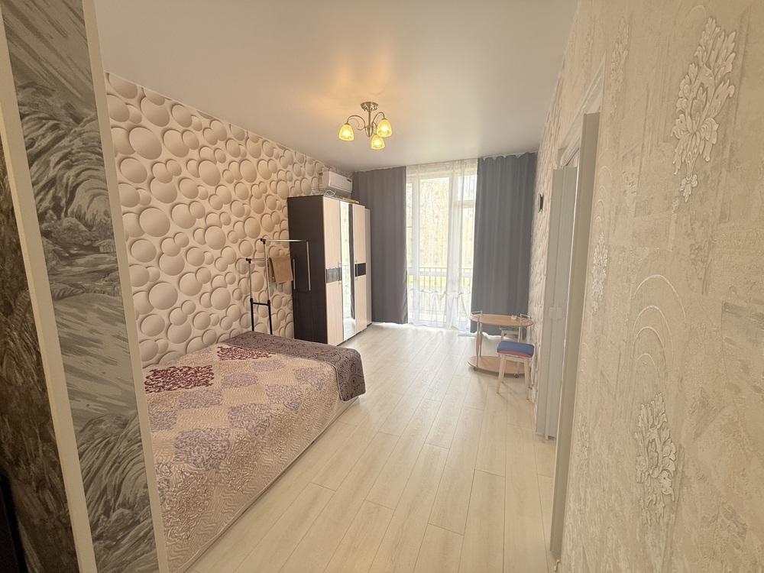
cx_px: 382
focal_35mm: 14
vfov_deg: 85.7
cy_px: 286
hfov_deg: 102.1
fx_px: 309
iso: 64
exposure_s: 1/100
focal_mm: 2.22
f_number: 2.2
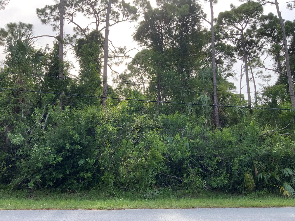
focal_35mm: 29
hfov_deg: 61.7
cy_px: 110
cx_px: 148
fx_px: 247
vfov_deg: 48.2
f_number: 1.8
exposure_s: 1/422
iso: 16
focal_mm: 3
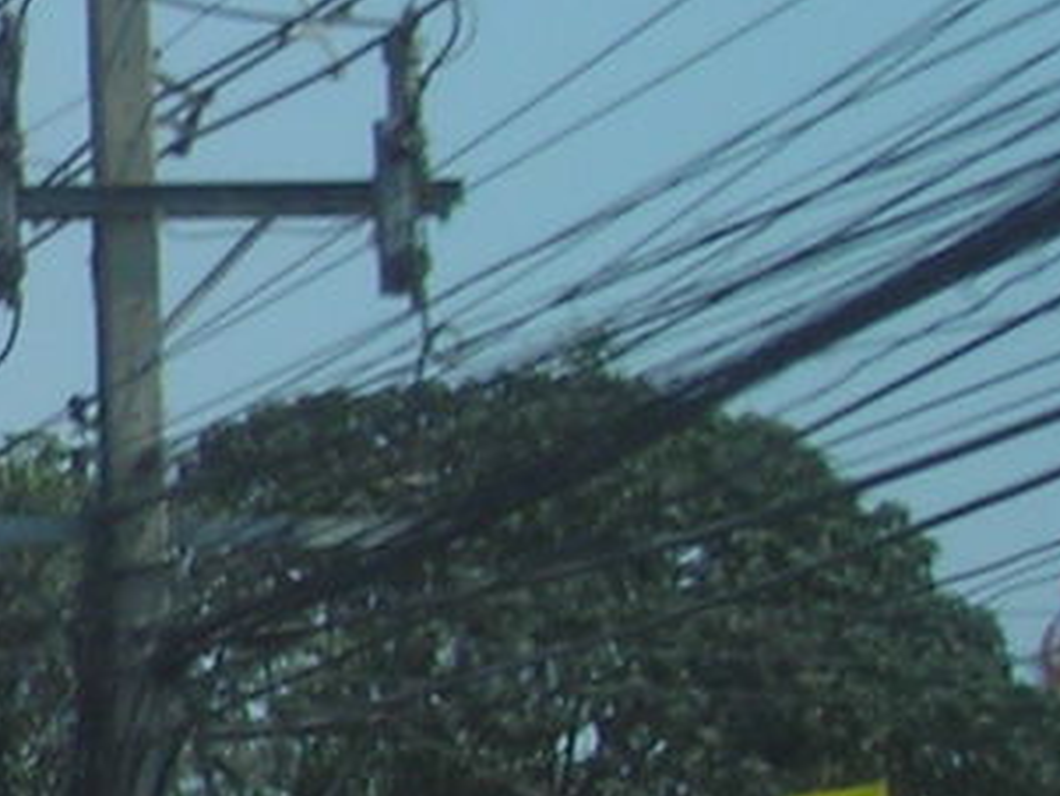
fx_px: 7413
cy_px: 356
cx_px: -2000
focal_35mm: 242
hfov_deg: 7.3
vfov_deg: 6.1
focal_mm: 6.3
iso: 50
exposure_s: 1/146
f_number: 6.4
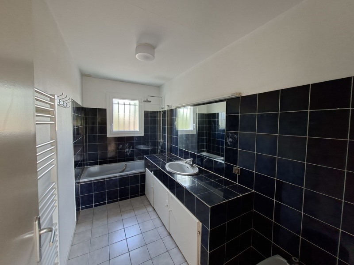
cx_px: 177
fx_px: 133
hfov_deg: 106.2
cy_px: 132
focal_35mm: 13
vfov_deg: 89.9
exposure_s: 1/40
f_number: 2.2
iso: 200
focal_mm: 1.74
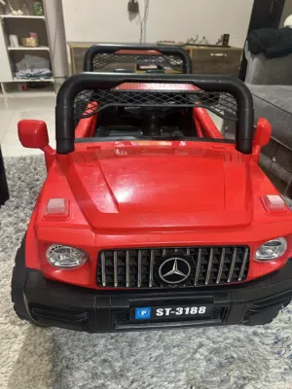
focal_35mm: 24
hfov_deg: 56.8
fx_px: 270
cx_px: 146
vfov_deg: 71.6
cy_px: 194
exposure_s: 1/50
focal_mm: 6.86
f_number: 1.78
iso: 800
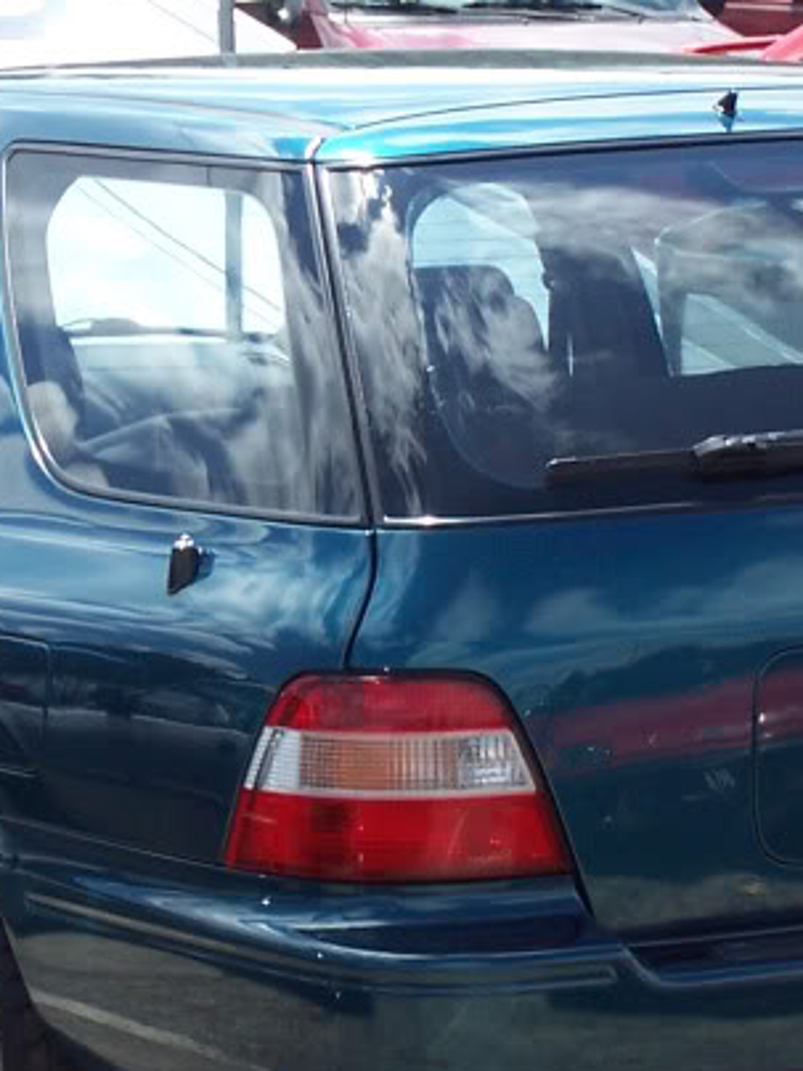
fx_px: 5877
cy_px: 557
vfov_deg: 10.4
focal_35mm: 190
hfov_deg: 7.8
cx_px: 257
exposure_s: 1/500
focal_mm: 12.4
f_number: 3.2
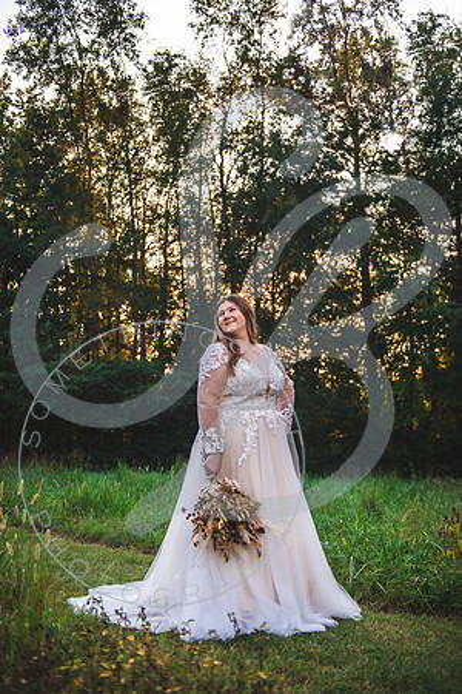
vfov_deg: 53.1
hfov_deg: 36.9
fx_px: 693
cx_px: 231
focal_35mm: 36
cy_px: 347
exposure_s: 1/250
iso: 100
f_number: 2.8
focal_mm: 36
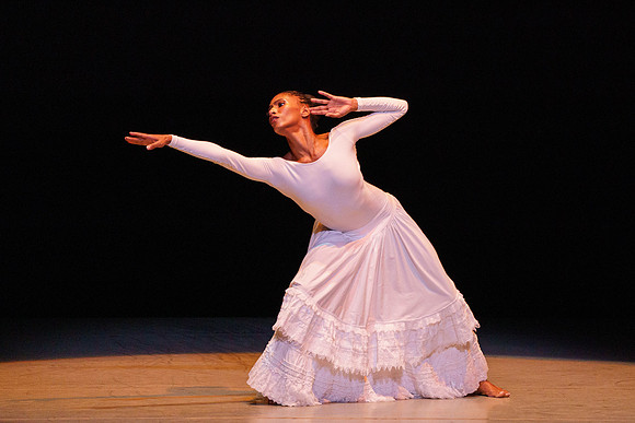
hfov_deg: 3.9
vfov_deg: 2.6
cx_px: 387
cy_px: 176
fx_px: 9239
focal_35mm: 524
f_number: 6.3
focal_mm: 400
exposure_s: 1/400
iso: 5000
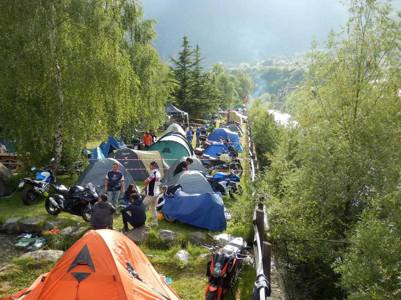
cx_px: 200
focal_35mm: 33
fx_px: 382
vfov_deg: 42.9
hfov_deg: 55.4
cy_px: 150
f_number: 3.4
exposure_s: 1/250
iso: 80
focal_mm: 6
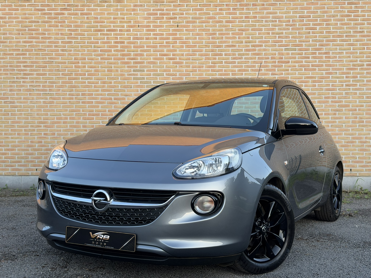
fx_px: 514
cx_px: 186
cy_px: 139
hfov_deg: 39.7
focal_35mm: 48
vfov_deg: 30.3
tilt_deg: -1.3
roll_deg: -0.5
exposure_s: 1/245
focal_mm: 6.76
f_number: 1.78
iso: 64
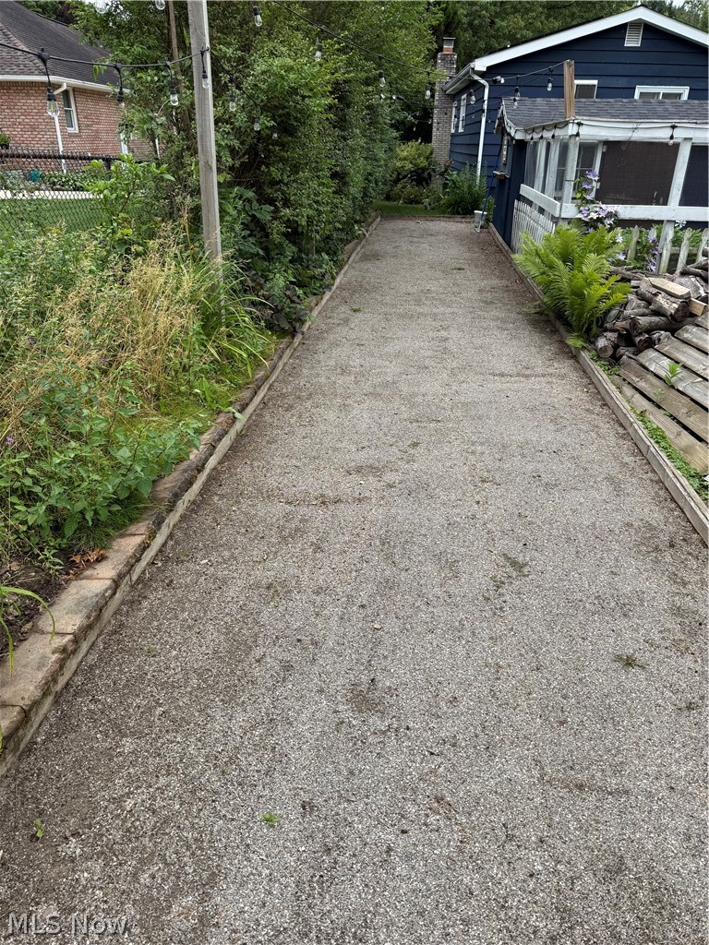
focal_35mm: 24
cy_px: 472
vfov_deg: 71.6
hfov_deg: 56.8
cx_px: 354
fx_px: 655
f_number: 1.78
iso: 80
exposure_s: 1/2299
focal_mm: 6.76
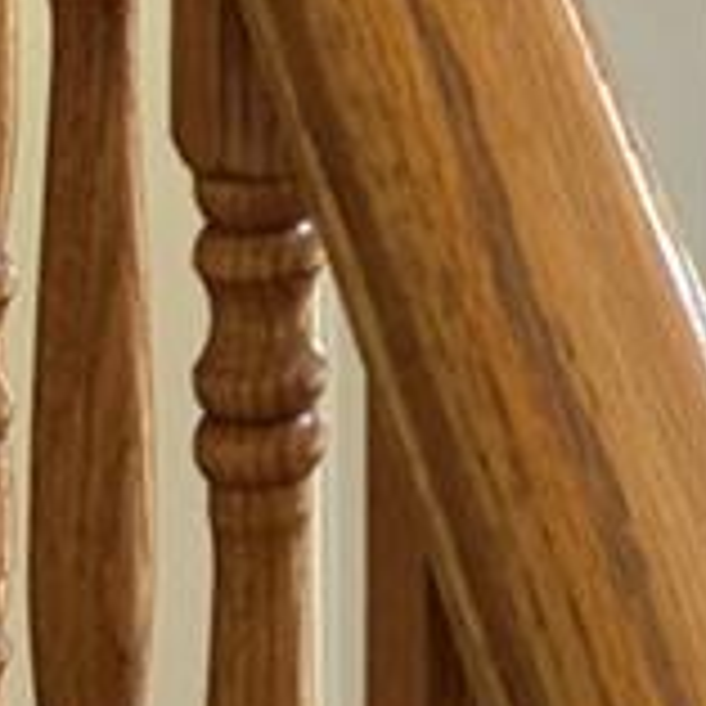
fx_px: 4061
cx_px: 1241
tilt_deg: +4.9
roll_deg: +1.6
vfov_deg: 8.8
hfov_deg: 9.5
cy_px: -1138
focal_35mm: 176
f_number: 1.5
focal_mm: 5.7
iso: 200
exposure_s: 1/60
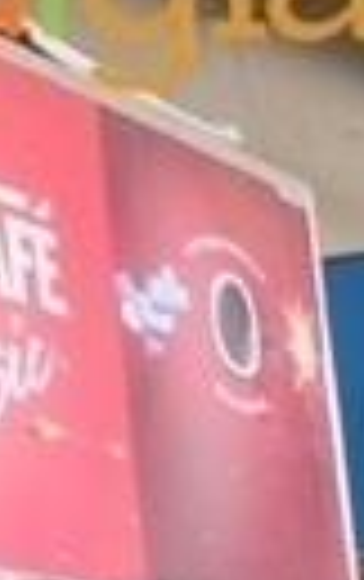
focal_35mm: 256
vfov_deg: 7.4
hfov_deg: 4.2
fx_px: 4050
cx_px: 2063
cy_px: 1603
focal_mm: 18
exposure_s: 1/100
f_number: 5.6
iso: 320
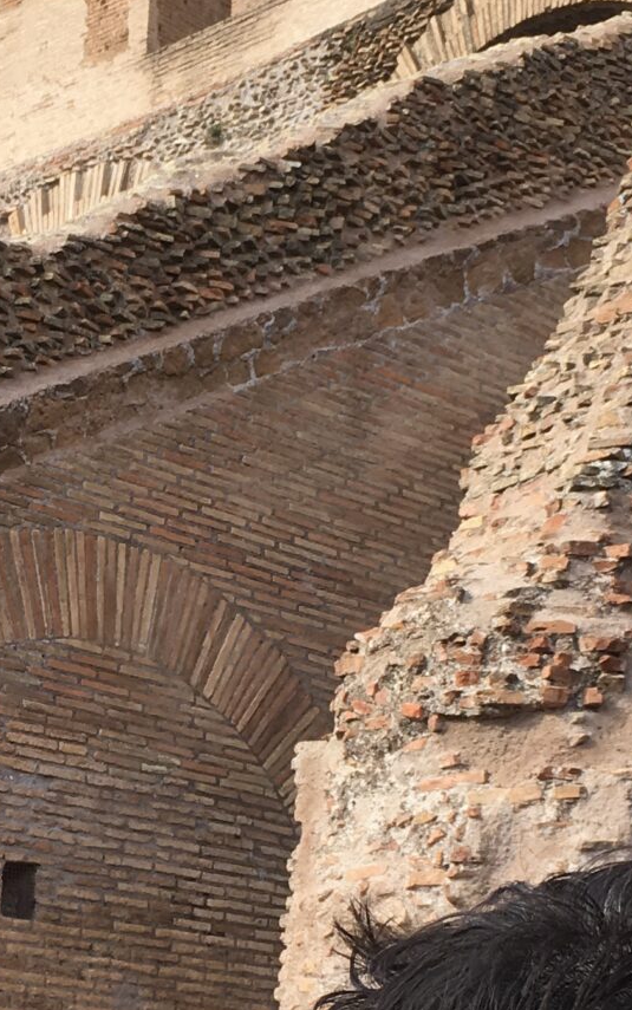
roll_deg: -3.2
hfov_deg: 14.1
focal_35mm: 92
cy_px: 789
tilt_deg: +10.8
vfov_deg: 22.3
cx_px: 63
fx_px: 2533
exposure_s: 1/351
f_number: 2.2
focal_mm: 4.15
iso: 25
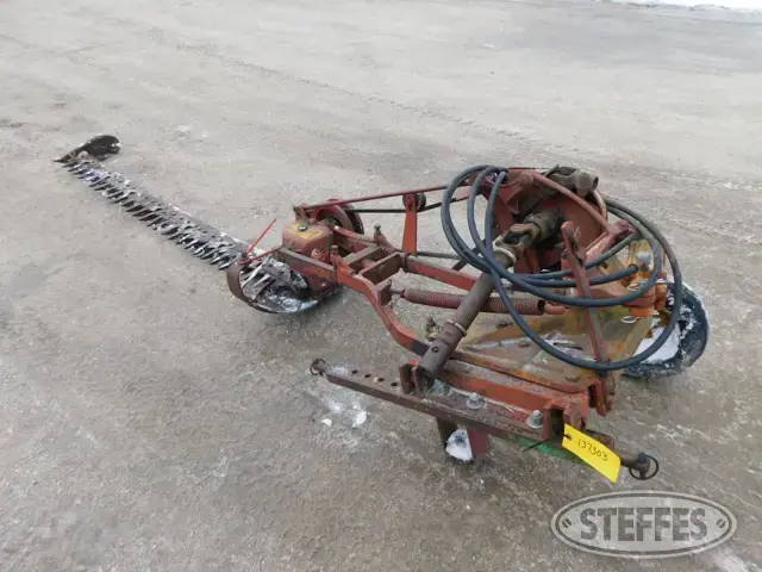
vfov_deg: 58.9
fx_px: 506
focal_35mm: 23
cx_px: 381
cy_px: 286
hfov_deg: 73.9
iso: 125
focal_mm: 4
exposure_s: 1/640
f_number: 3
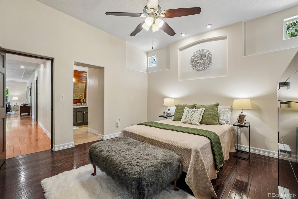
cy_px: 100
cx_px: 149
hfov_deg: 100.4
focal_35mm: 15
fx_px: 124
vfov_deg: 77.3
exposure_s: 1/13
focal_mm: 10
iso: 400
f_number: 8
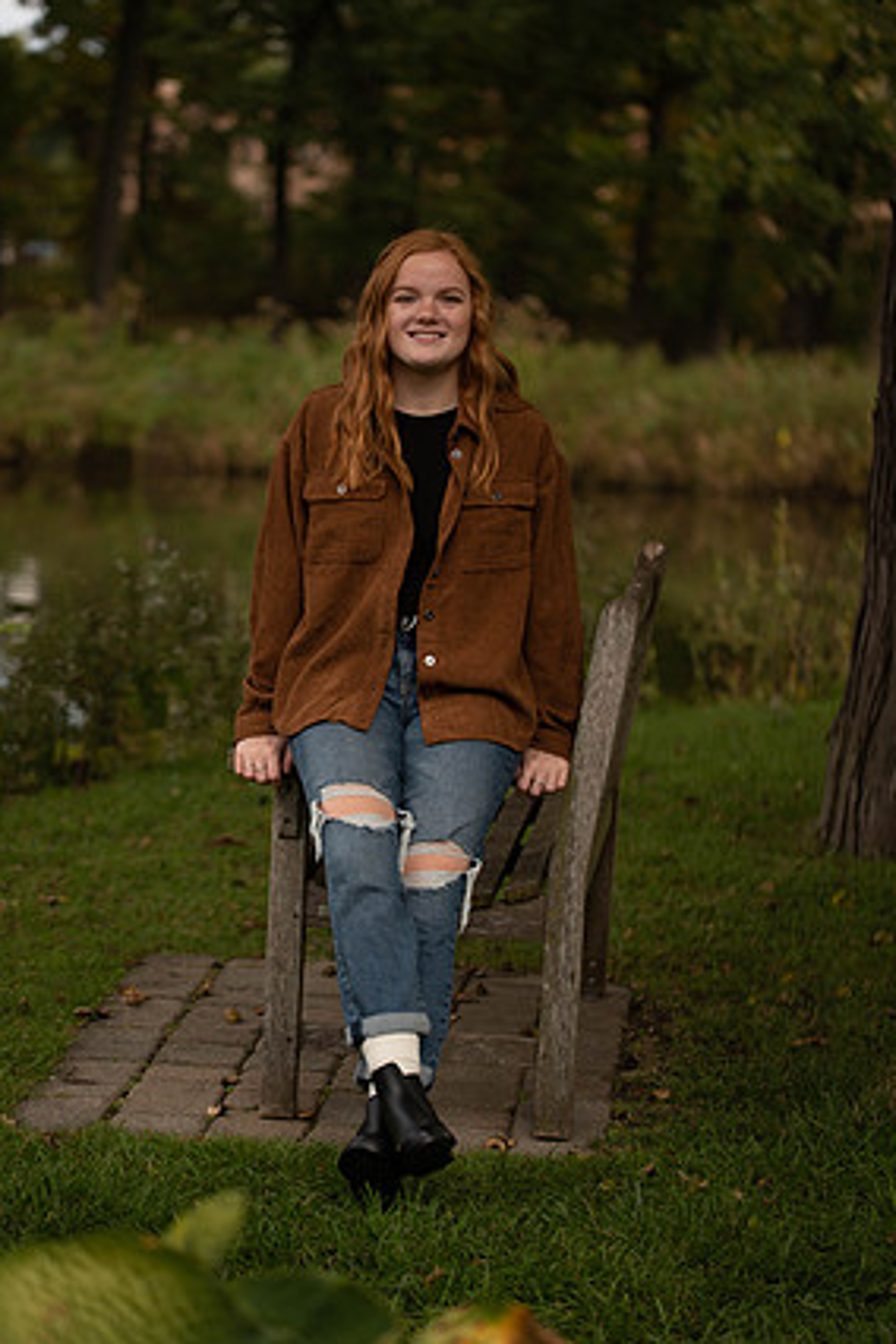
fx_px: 3546
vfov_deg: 21.5
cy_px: 678
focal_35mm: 95
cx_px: 432
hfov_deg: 14.4
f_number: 2.8
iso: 125
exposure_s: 1/500
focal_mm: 90
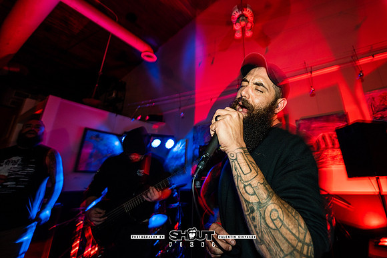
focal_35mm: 16
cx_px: 228
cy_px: 106
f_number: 2.8
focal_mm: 14
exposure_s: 1/10
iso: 160
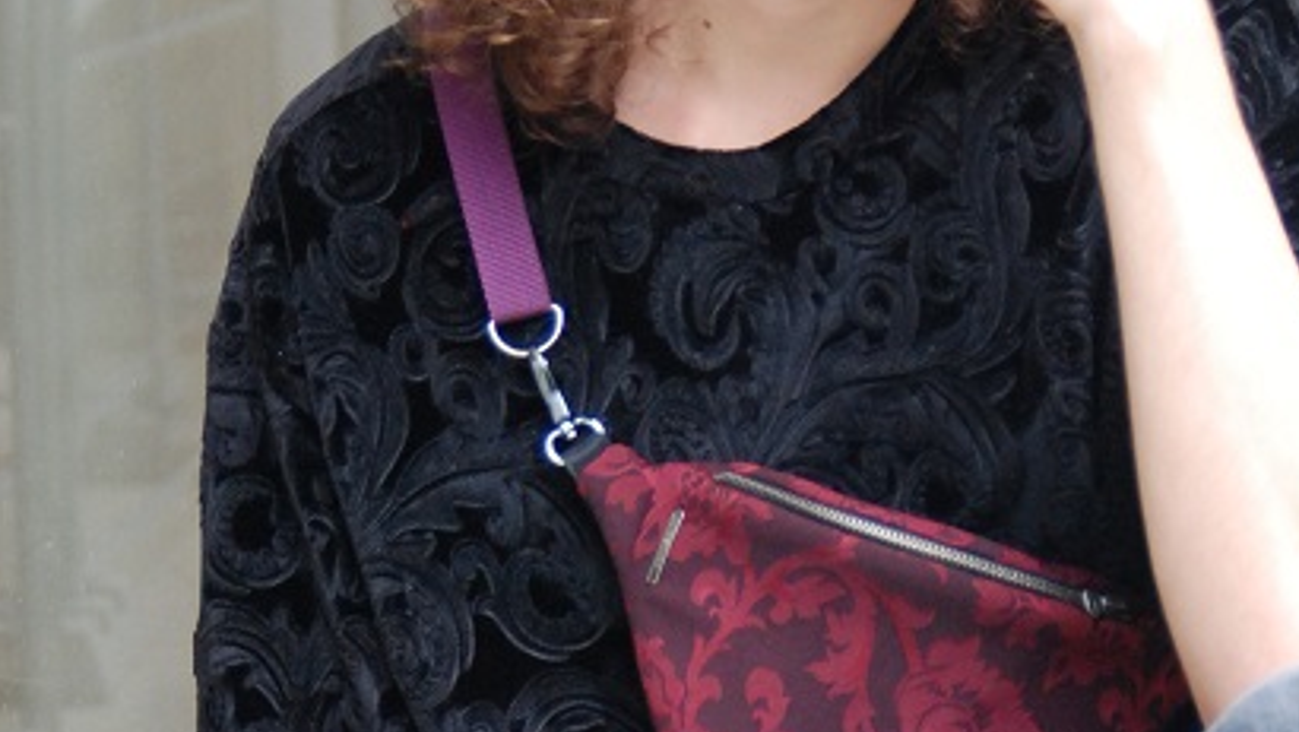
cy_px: 992
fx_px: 6271
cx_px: 648
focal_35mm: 182
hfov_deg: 11.8
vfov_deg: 6.6
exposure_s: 1/80
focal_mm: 50
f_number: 4.5
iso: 800
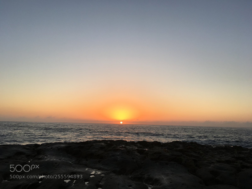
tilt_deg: +7.4
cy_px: 94
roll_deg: +0.0
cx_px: 126
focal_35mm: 29
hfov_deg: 61.7
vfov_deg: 48.2
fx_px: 211
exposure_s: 1/411
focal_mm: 4.15
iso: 25
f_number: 2.2
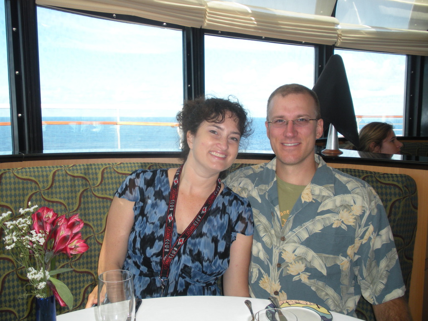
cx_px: 214
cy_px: 160
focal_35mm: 36
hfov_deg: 51.4
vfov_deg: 39.7
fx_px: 445
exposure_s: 1/131
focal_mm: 6.3
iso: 88
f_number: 3.5
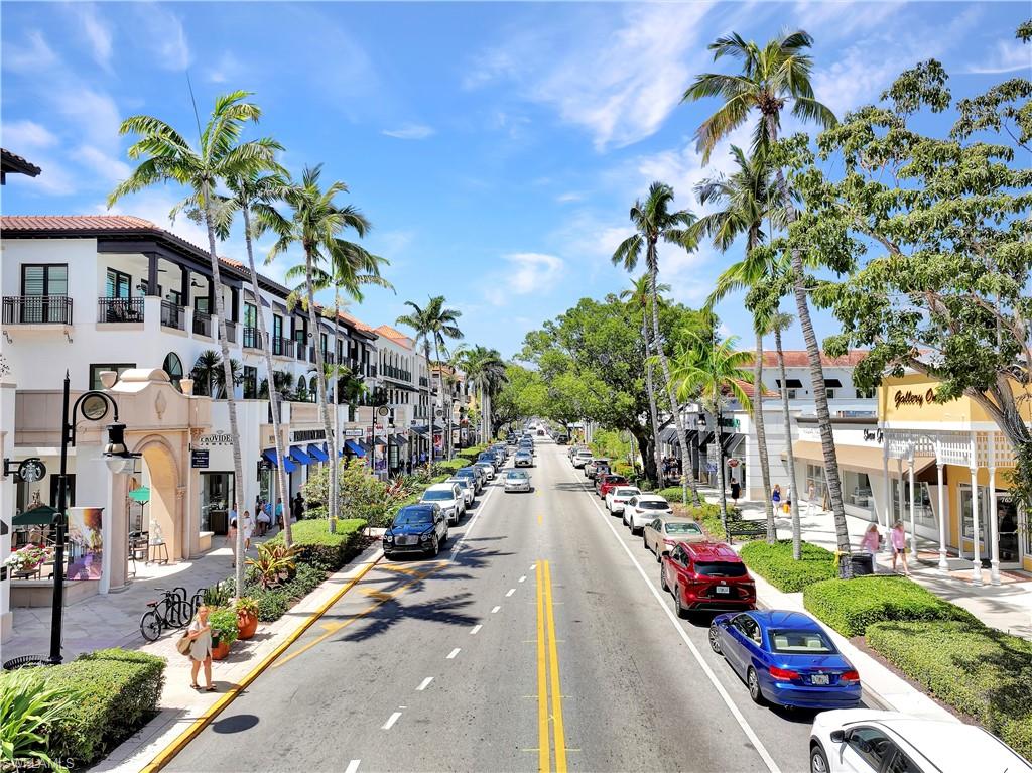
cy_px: 386
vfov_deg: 56.8
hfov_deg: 71.6
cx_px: 516
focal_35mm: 24
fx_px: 715
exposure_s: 1/500
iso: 100
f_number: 5.6
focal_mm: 12.3
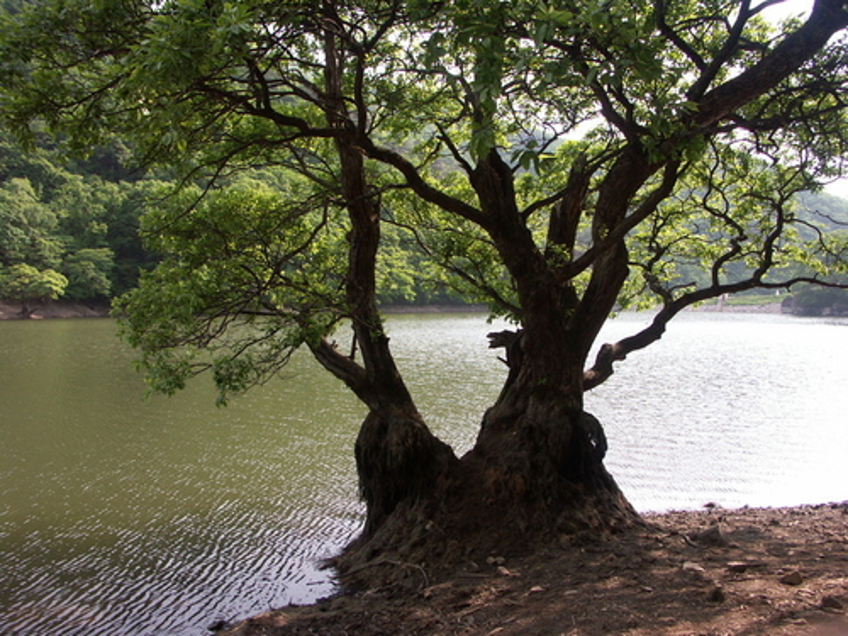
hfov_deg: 63.4
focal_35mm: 28
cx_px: 424
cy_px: 318
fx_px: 686
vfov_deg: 49.7
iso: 100
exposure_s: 1/640
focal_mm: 7.21
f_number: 3.5
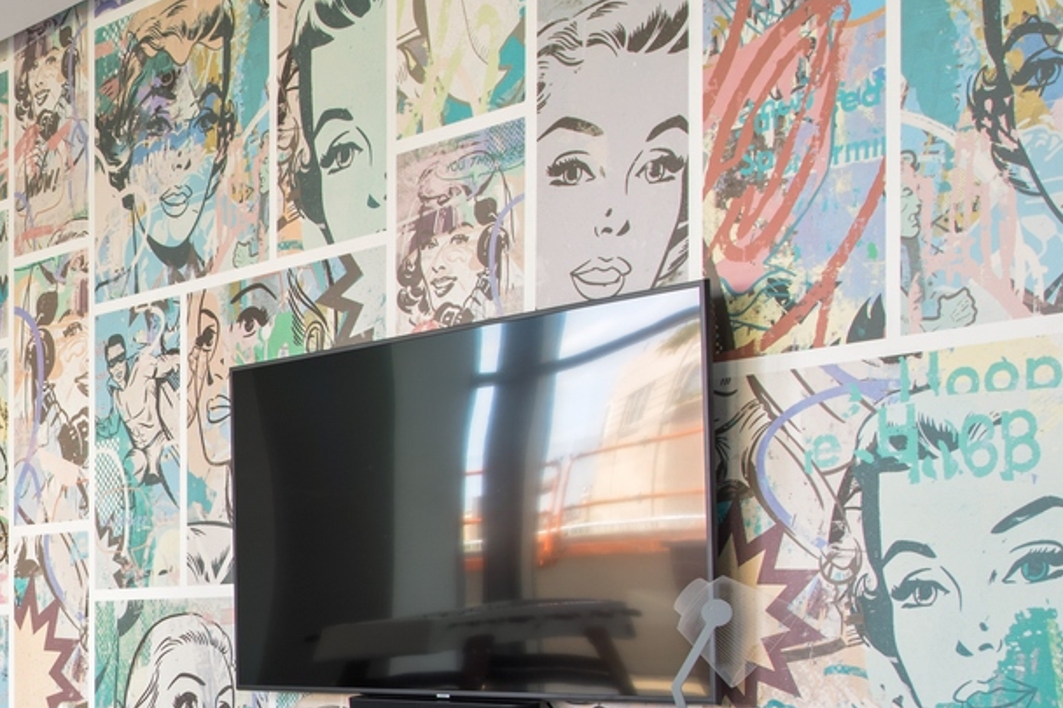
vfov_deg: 18.5
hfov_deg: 24.3
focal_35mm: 72
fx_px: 2125
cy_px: 666
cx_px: -341
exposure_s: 1/2
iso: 160
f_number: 8
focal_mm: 23
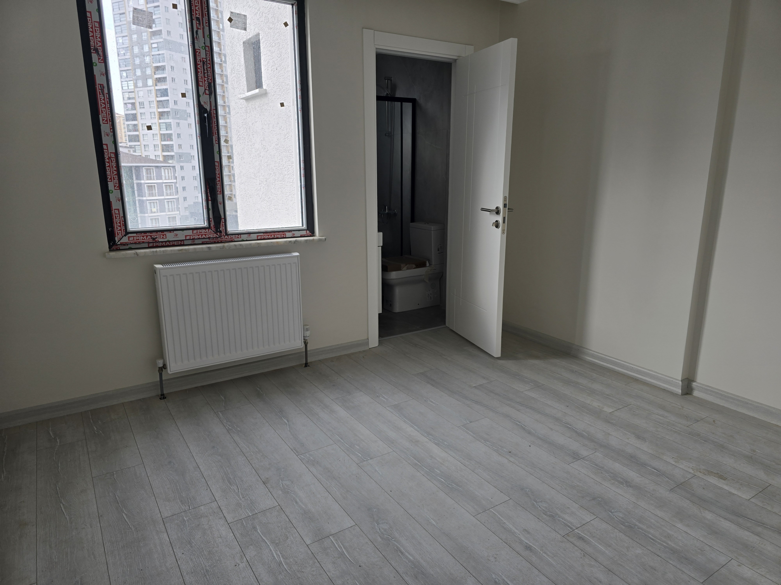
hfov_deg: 73.9
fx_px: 519
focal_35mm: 23
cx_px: 390
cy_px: 292
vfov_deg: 58.9
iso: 32
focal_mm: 6.3
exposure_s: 1/180
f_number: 1.7
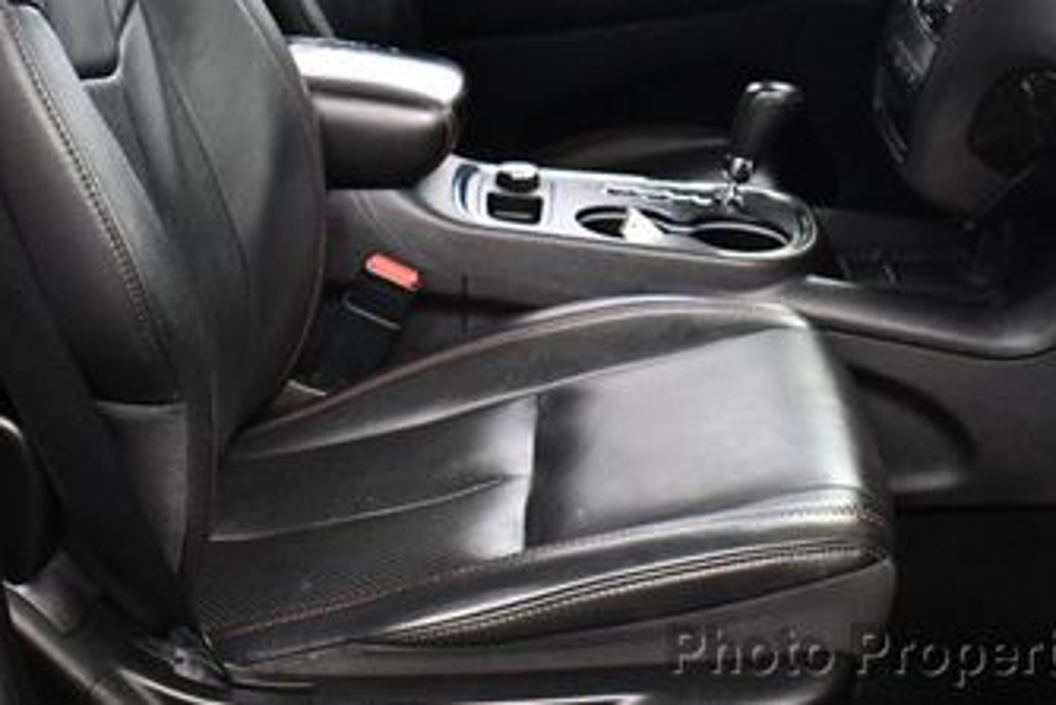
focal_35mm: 69
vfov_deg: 19.3
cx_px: 629
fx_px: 2025
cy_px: 35
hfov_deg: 29.2
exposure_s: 1/125
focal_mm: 18
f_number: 3.5
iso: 3200
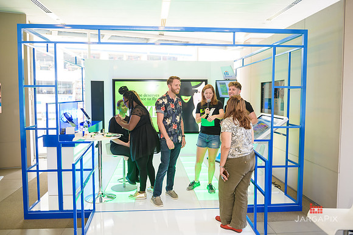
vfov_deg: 42.3
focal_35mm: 31
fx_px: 304
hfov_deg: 60.3
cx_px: 176
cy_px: 118
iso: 400
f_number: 3.2
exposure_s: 1/125
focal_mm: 31
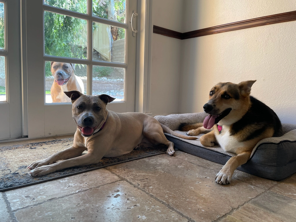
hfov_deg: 67.3
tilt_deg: -3.6
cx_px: 148
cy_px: 111
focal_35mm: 26
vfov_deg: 53.1
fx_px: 222
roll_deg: -2.9
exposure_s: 1/121
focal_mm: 4.2
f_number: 1.6
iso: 50
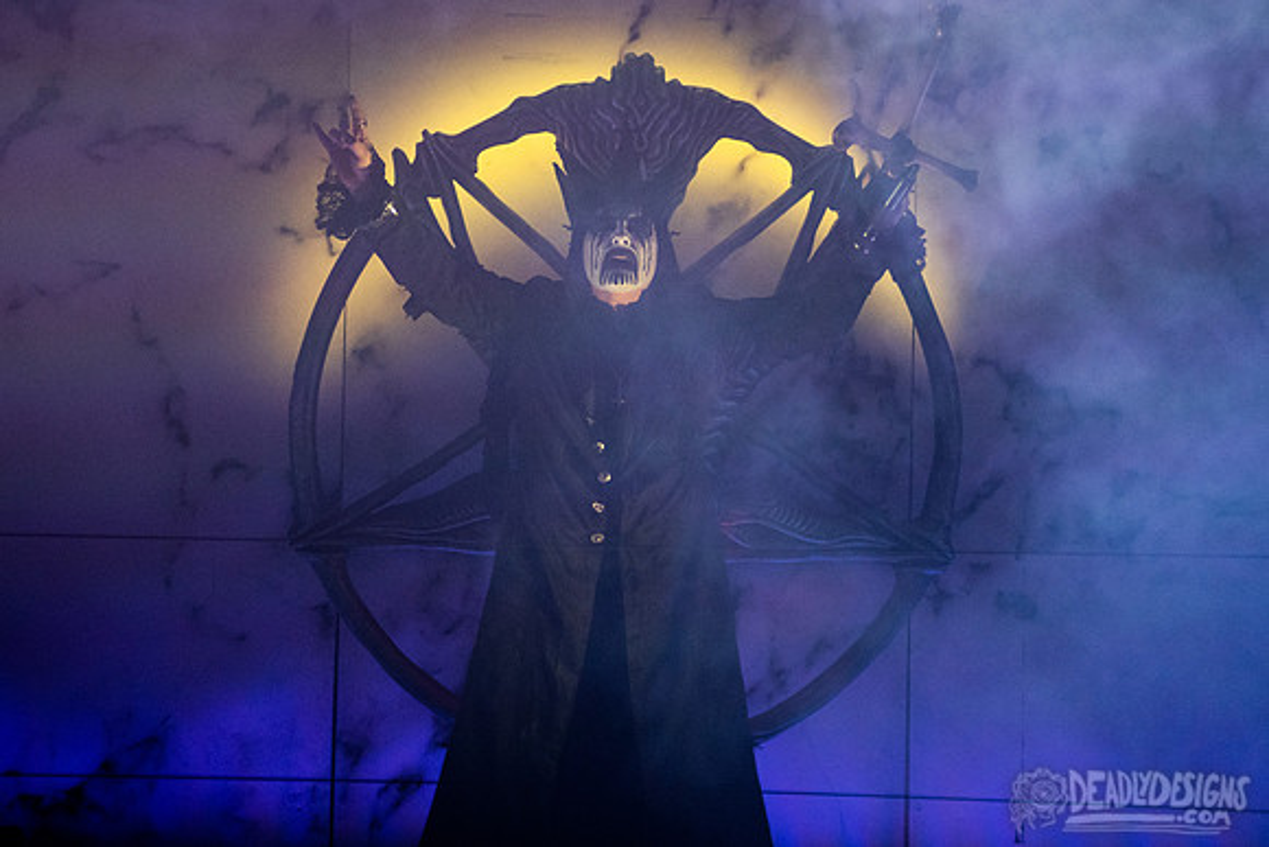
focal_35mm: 254
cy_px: 353
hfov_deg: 8.1
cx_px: 635
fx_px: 8944
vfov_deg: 5.4
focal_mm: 200
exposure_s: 1/1250
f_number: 3.2
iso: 2000
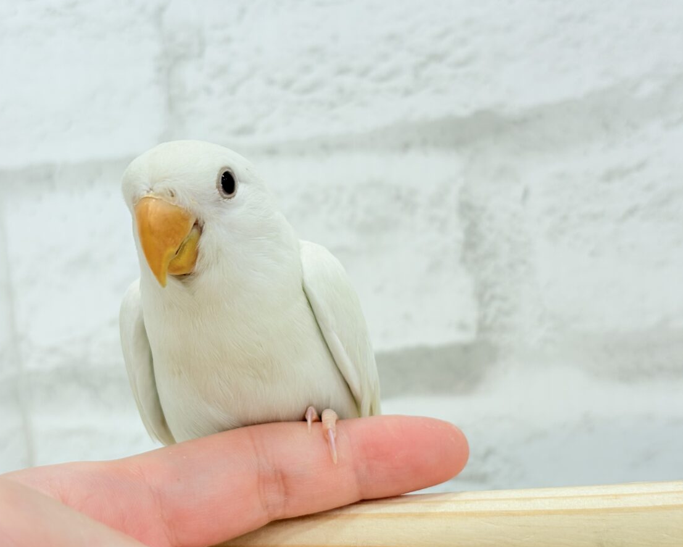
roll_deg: +7.1
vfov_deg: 27.6
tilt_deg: -1.6
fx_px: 1112
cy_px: 273
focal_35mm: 55
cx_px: 321
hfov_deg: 34.1
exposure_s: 1/100
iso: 50
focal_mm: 5.96
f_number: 1.6
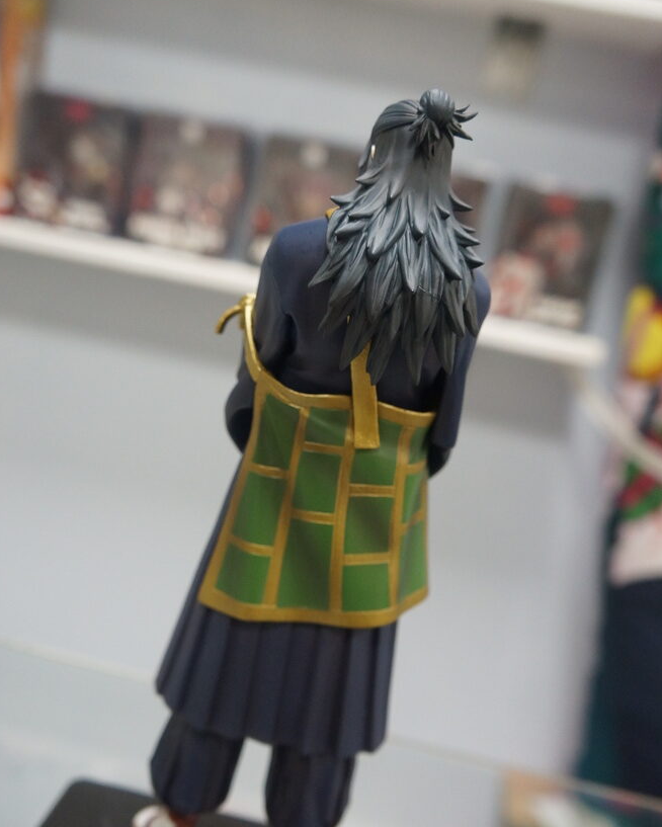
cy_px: 491
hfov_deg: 37.7
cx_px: 327
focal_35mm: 40
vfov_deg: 46.0
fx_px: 969
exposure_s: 1/60
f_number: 4
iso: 1600
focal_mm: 23
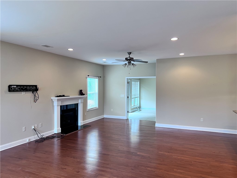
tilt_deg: -1.7
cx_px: 118
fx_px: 178
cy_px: 89
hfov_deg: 67.3
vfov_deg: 53.1
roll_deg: -0.4
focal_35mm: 26
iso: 80
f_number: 1.5
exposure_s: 1/60
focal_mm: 5.7
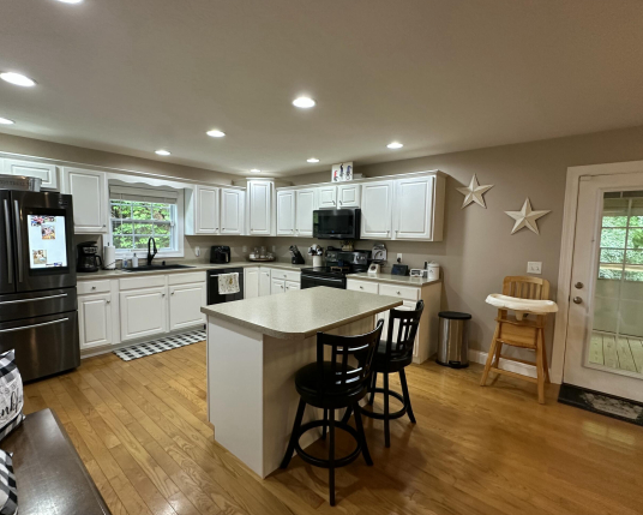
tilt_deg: -5.1
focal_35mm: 17
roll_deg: -1.0
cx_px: 319
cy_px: 259
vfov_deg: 77.0
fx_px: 324
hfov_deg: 89.6
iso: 250
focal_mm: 2.22
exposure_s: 1/60
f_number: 2.2
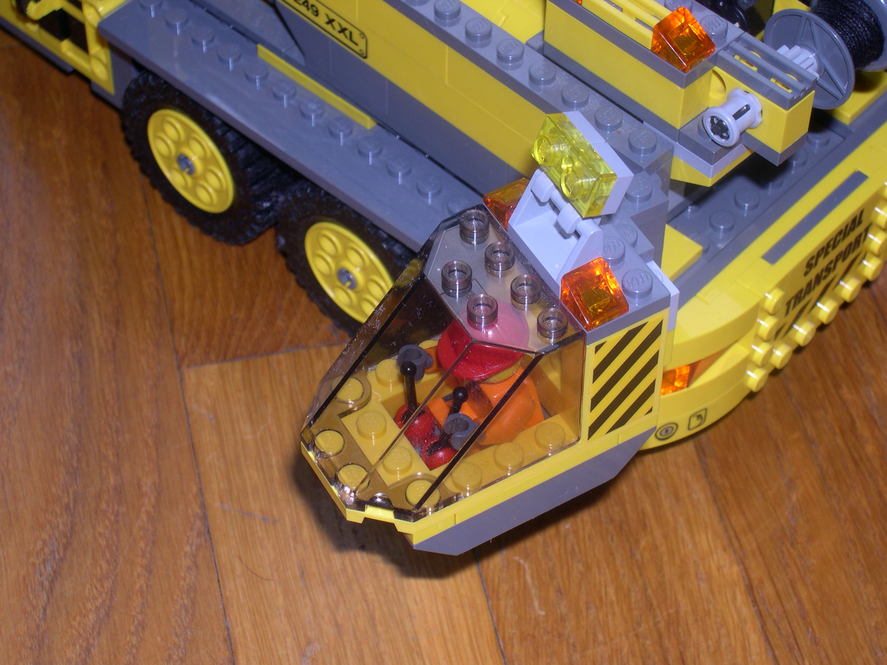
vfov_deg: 17.0
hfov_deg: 22.5
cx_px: 444
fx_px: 2229
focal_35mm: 87
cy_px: 332
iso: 100
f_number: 11.6
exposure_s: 1/30
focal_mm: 18.4
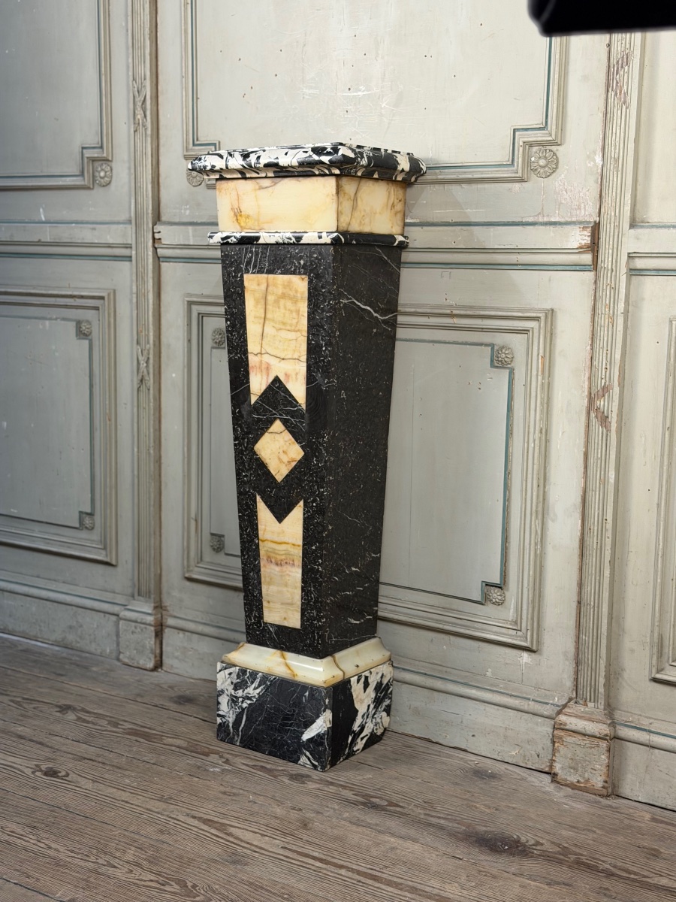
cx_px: 338
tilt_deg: -8.9
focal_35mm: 48
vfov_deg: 39.7
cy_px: 451
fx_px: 1250
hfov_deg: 30.3
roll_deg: -1.4
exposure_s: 1/50
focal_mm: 6.76
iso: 125
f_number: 1.78
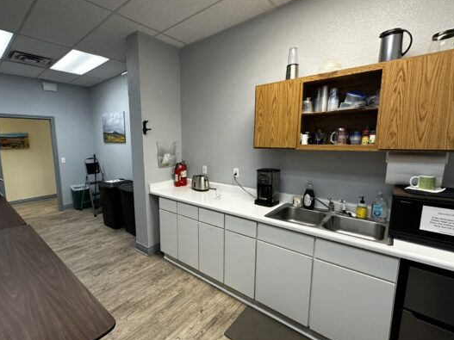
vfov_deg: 74.7
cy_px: 173
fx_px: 223
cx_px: 190
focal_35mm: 17
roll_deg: +0.5
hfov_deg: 90.2
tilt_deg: -7.5
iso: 200
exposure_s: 1/120
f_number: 2.2
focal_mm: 2.22
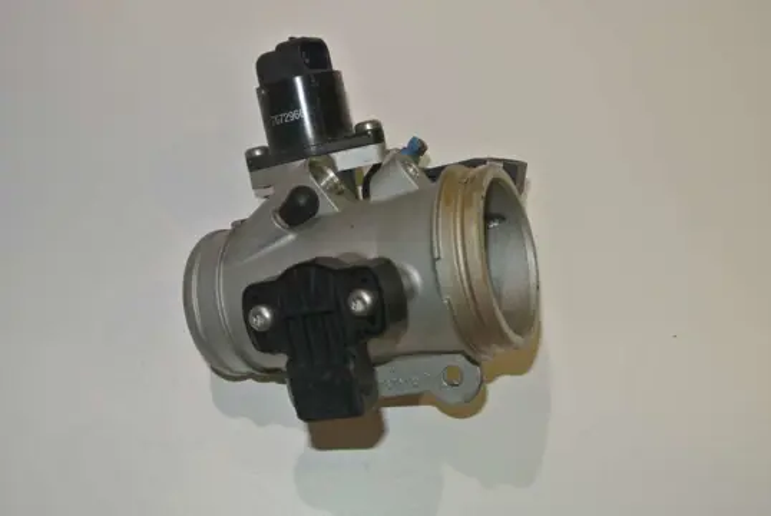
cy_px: 258
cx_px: 386
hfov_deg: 40.3
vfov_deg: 27.6
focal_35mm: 49
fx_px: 1051
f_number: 4.5
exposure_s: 1/60
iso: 200
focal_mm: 18.2
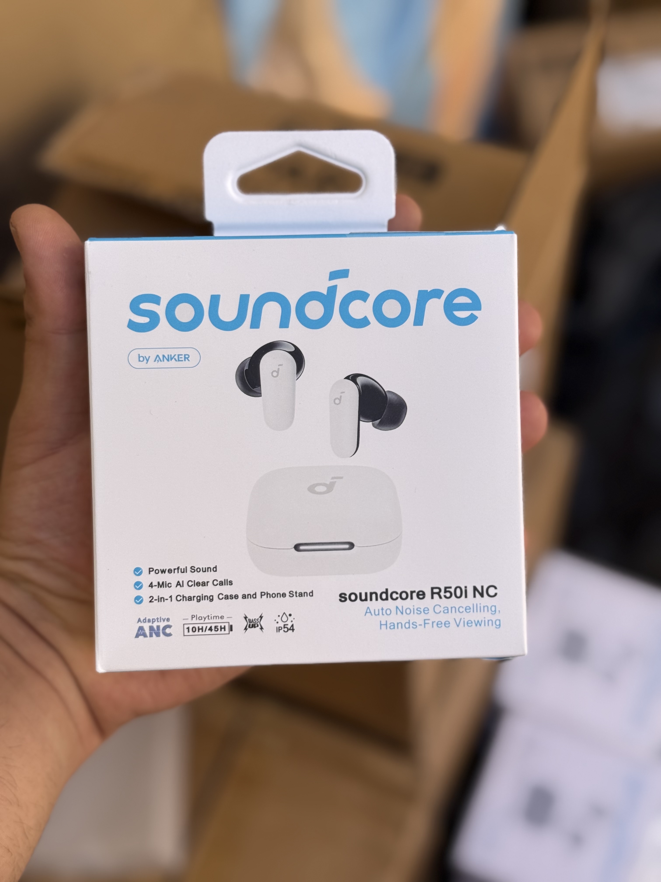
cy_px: 441
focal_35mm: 48
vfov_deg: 39.7
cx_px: 330
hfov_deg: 30.3
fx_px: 1222
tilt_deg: -60.3
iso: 64
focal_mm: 6.76
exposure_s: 1/1285
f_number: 1.78
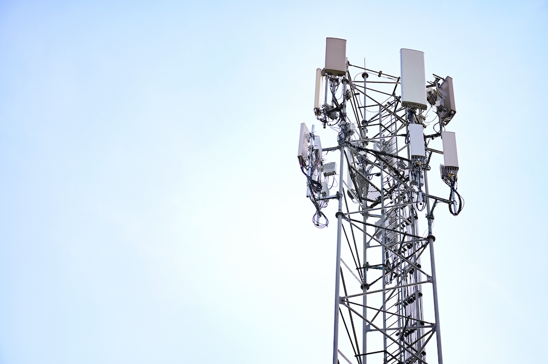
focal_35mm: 105
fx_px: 1597
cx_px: 274
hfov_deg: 19.5
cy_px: 182
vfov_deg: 13.0
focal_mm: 105
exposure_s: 1/800
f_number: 3.2
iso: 100
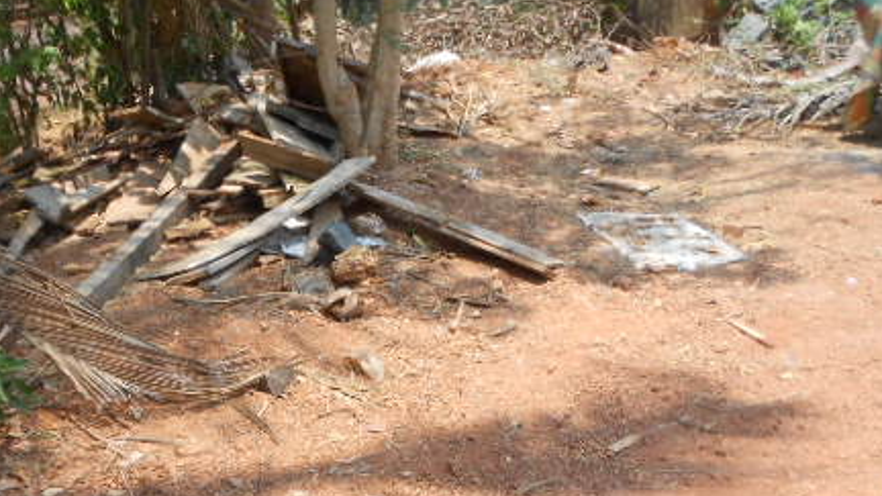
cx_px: 318
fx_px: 982
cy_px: 408
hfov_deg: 47.8
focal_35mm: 42
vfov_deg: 27.7
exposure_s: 1/320
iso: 80
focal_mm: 4.6
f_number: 3.2
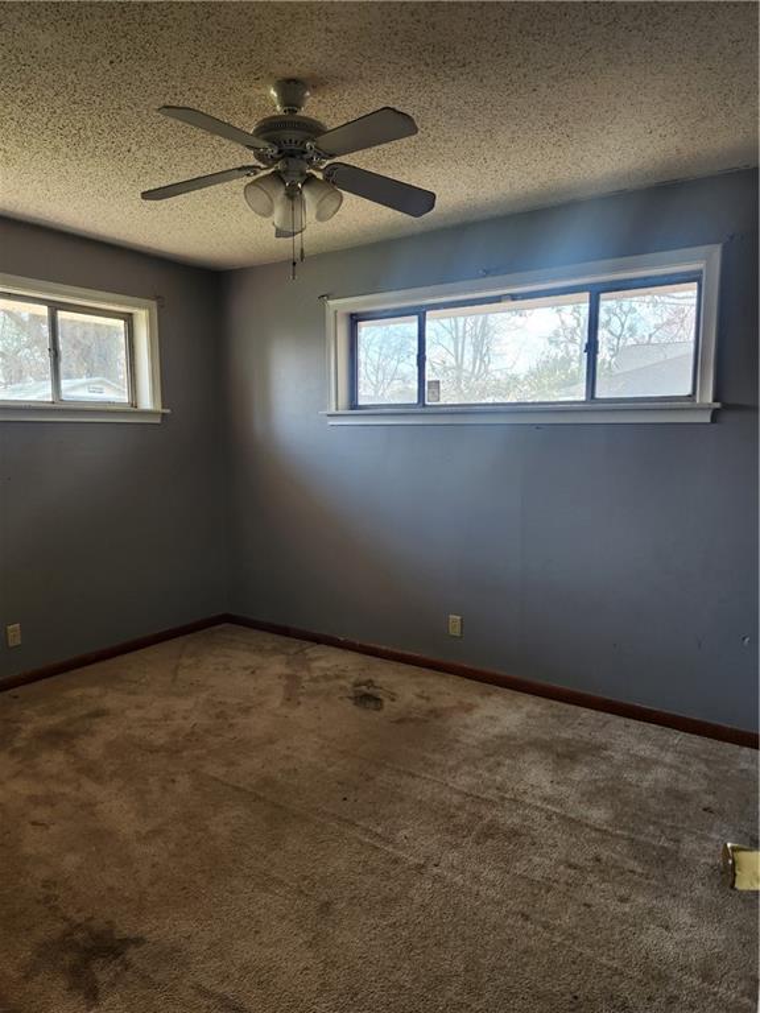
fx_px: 673
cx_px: 380
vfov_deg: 73.9
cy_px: 506
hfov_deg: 58.9
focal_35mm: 23
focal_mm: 5.4
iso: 200
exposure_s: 1/180
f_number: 1.8
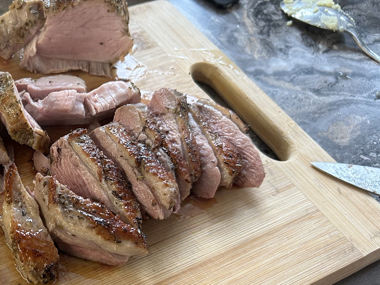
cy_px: 183
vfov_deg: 29.0
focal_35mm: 50
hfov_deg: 35.3
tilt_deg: -51.8
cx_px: 20
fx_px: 549
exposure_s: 1/60
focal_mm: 5.7
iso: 125
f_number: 1.5
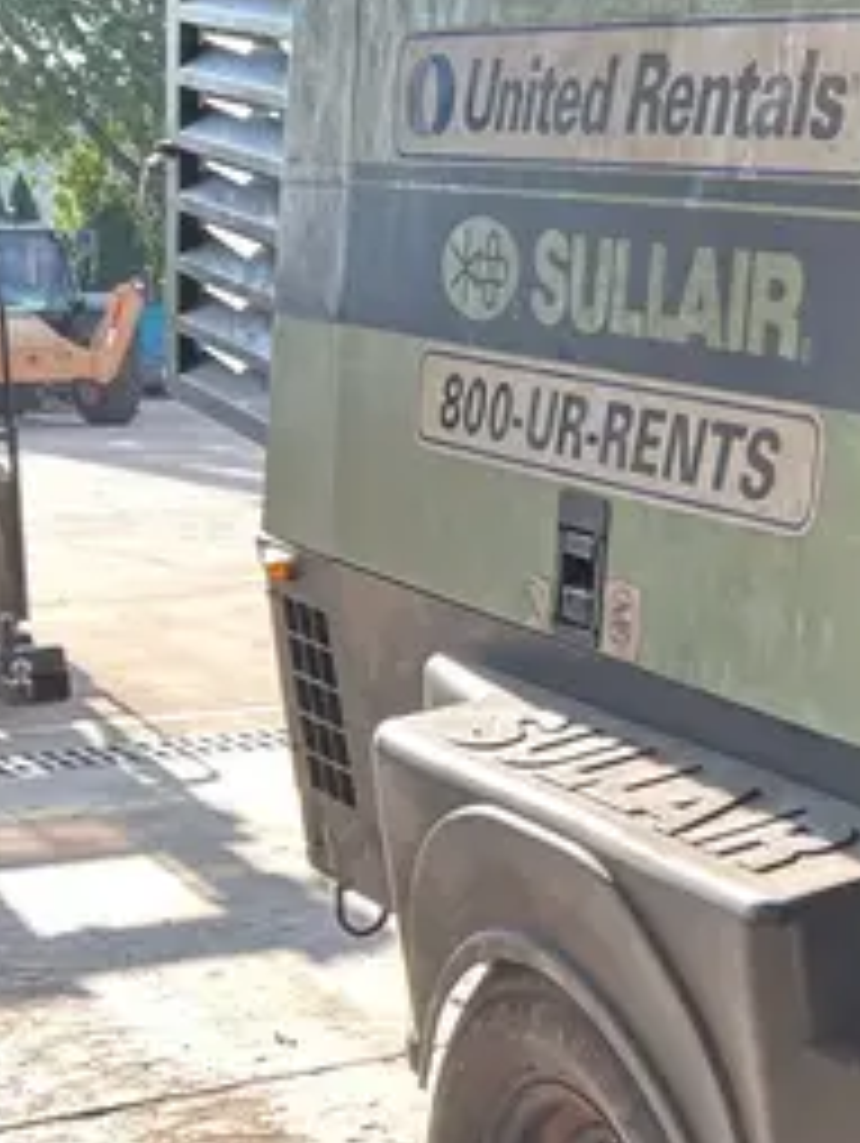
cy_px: 763
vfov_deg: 25.8
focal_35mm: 75
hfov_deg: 18.3
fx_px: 2480
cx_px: 1112
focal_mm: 5.7
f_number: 1.5
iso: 50
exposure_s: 1/361
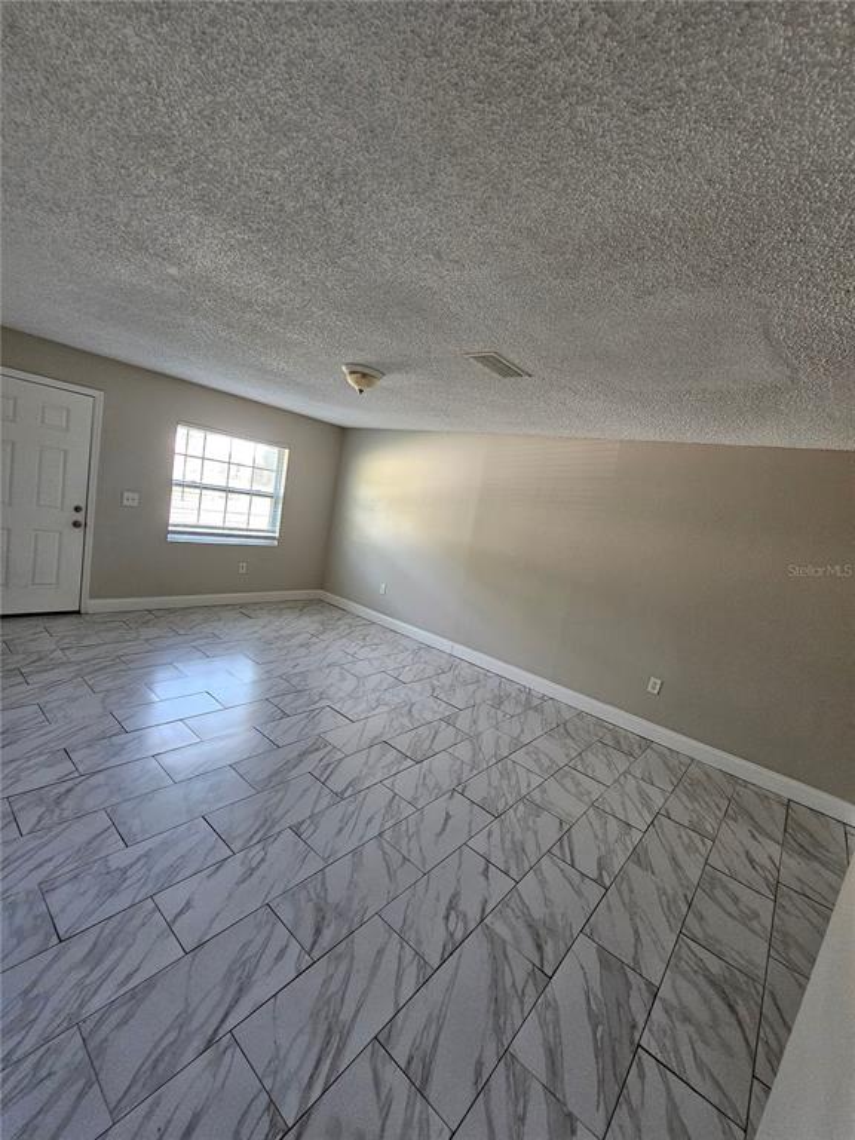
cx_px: 428
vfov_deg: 106.2
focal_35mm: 13
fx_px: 428
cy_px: 570
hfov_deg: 89.9
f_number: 2.2
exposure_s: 1/30
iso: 400
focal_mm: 2.2
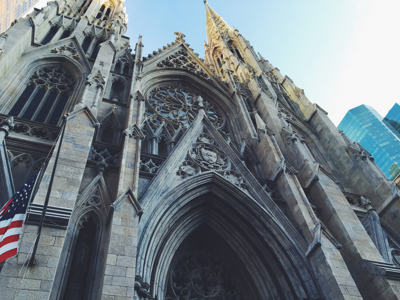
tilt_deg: +52.3
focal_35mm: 29
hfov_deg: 61.7
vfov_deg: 48.2
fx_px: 335
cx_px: 200
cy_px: 150
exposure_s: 1/209
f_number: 2.2
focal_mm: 4.15
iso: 32
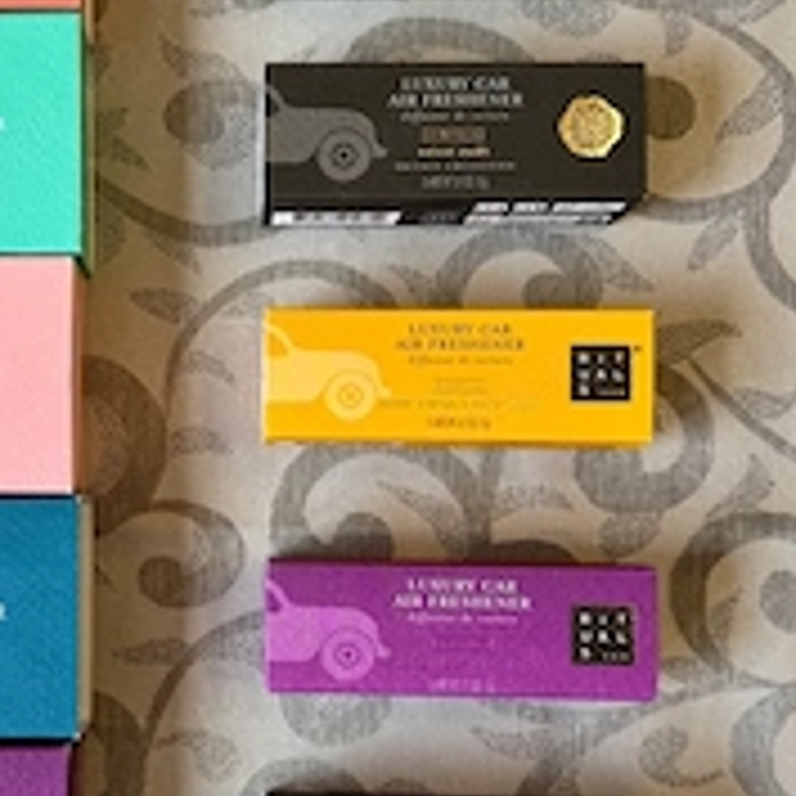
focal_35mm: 48
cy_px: 486
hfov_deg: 34.6
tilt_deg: -87.4
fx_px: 1249
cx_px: 202
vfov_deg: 35.2
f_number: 1.78
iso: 80
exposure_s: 1/121
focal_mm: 6.76
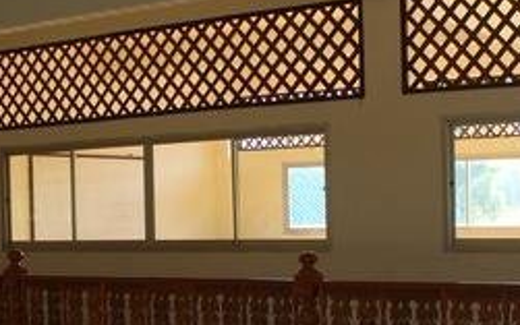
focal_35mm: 78
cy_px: 291
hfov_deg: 26.4
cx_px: 220
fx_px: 1106
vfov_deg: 16.5
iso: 100
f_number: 2.8
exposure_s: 1/100
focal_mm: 6.1
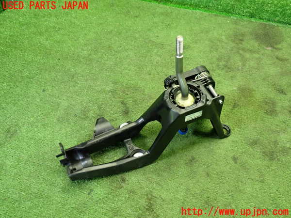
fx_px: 269
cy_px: 109
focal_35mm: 32
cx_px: 146
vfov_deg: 44.2
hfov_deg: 56.8
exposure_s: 1/30
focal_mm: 5.79
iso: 400
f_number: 2.4
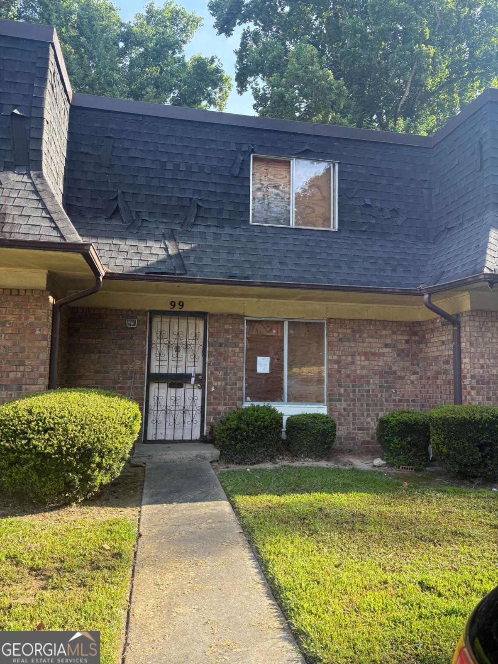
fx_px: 499
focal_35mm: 26
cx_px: 249
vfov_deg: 67.3
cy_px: 332
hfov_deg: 53.1
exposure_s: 1/352
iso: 50
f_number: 1.6
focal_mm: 5.96
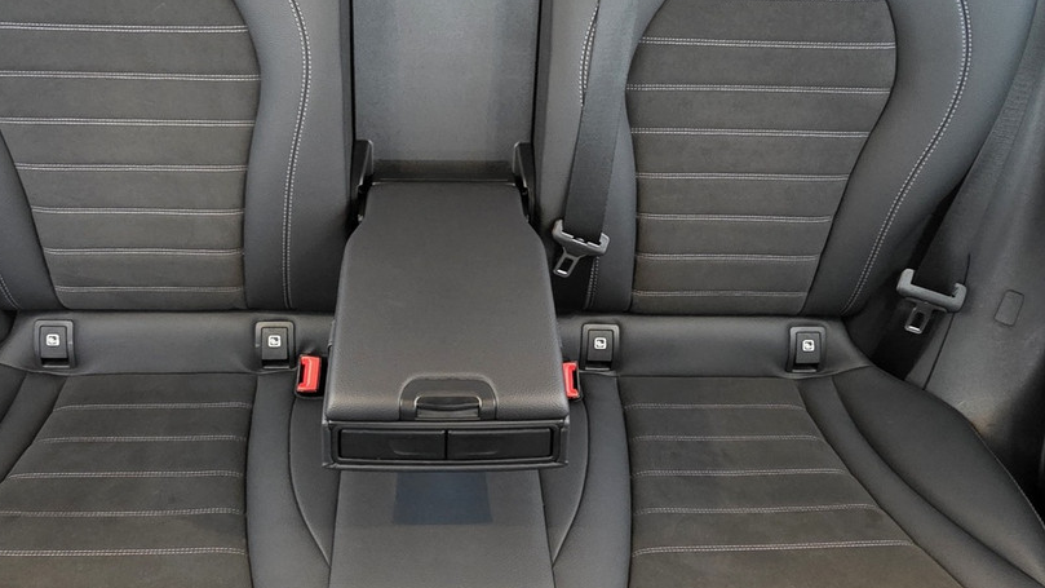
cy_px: 215
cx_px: 477
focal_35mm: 28
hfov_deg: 67.8
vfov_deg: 41.1
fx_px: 776
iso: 1000
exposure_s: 1/24
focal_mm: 2.2
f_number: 1.9
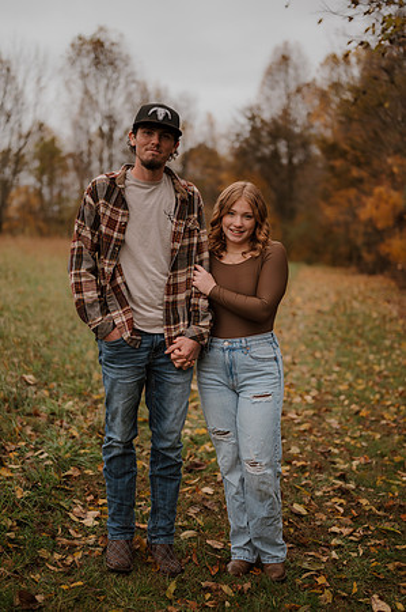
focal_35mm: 50
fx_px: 848
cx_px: 203
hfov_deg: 26.9
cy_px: 306
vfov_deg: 39.6
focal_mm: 50
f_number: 1.8
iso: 320
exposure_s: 1/320
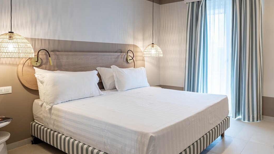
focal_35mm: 27
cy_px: 57
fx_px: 196
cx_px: 164
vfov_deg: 42.5
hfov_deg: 69.2
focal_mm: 18
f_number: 8
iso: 100
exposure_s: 1/13
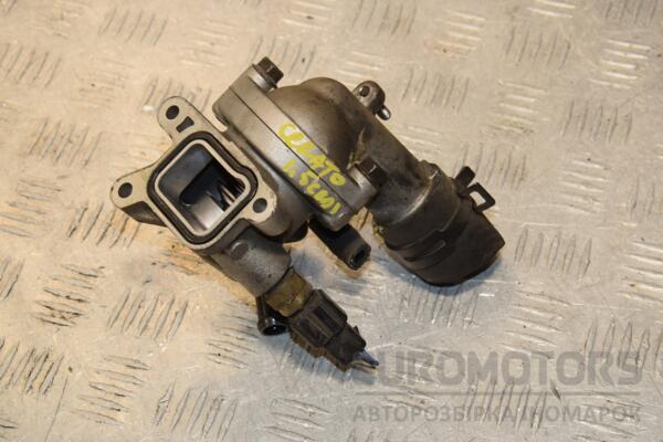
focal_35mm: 78
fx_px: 1436
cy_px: 221
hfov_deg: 26.0
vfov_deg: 17.5
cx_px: 332
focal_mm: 52
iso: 800
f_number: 9
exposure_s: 1/200
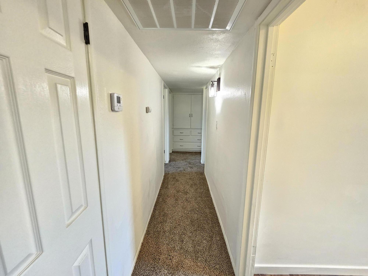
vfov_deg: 89.9
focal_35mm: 13
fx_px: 138
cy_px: 138
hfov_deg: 106.2
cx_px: 184
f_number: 2.2
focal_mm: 2.2
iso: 320
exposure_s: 1/30
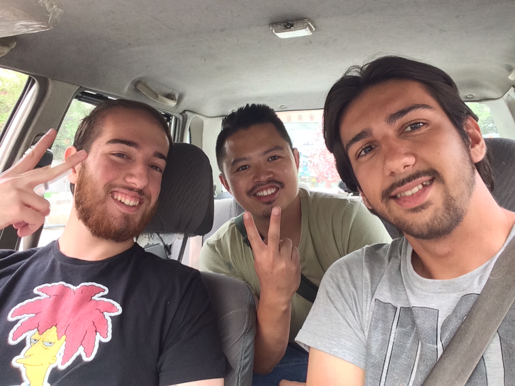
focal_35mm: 31
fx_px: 461
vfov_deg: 45.4
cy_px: 193
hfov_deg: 58.4
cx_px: 258
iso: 80
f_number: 2.4
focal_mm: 2.15
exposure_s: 1/100
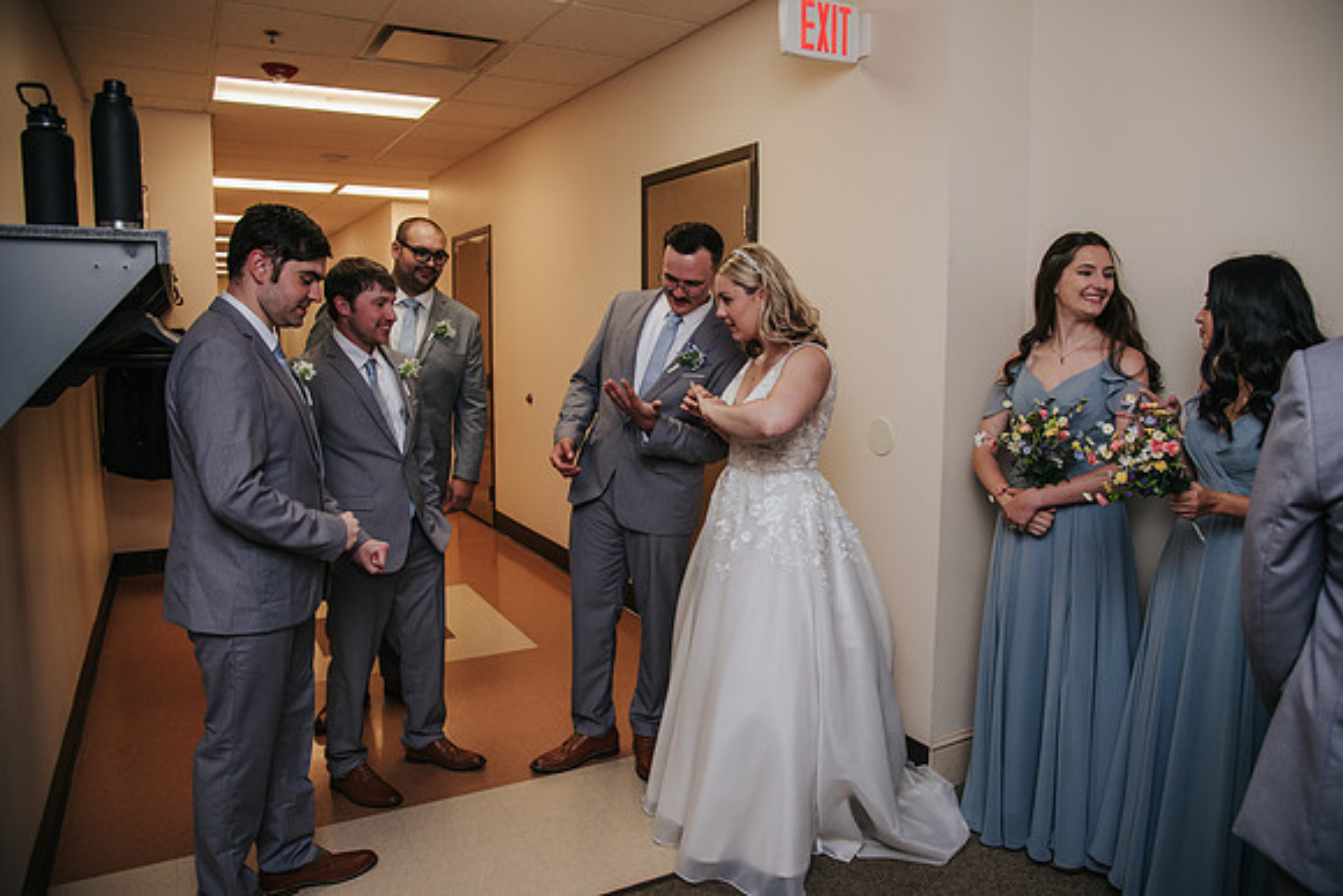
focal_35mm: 25
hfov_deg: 71.8
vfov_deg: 51.6
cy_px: 432
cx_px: 695
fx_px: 927
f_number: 4
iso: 800
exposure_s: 1/200
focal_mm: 24
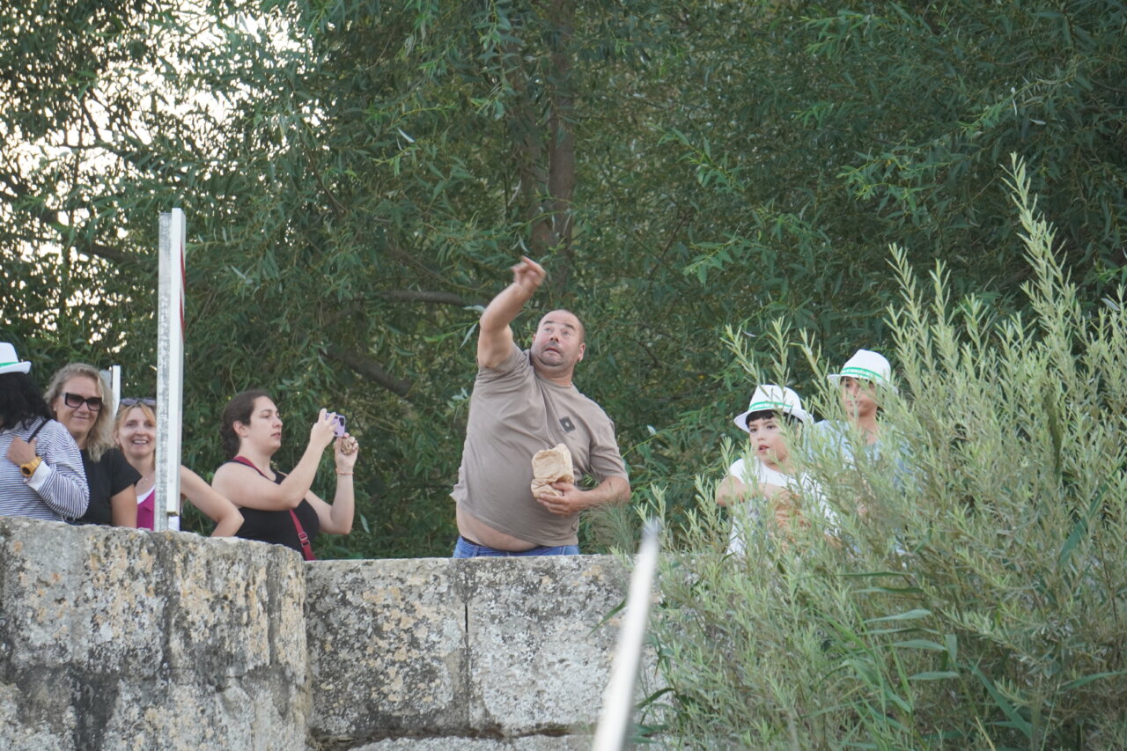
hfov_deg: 8.9
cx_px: 564
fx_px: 7277
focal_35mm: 232
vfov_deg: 5.9
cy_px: 376
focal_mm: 155
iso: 1000
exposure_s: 1/250
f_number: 5.6
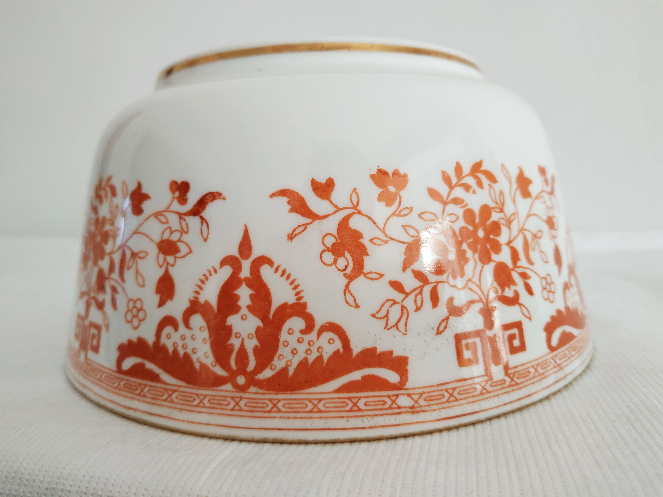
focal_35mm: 24
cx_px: 332
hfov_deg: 71.6
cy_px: 248
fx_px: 460
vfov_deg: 56.8
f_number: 1.9
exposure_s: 1/100
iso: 160
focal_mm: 3.94
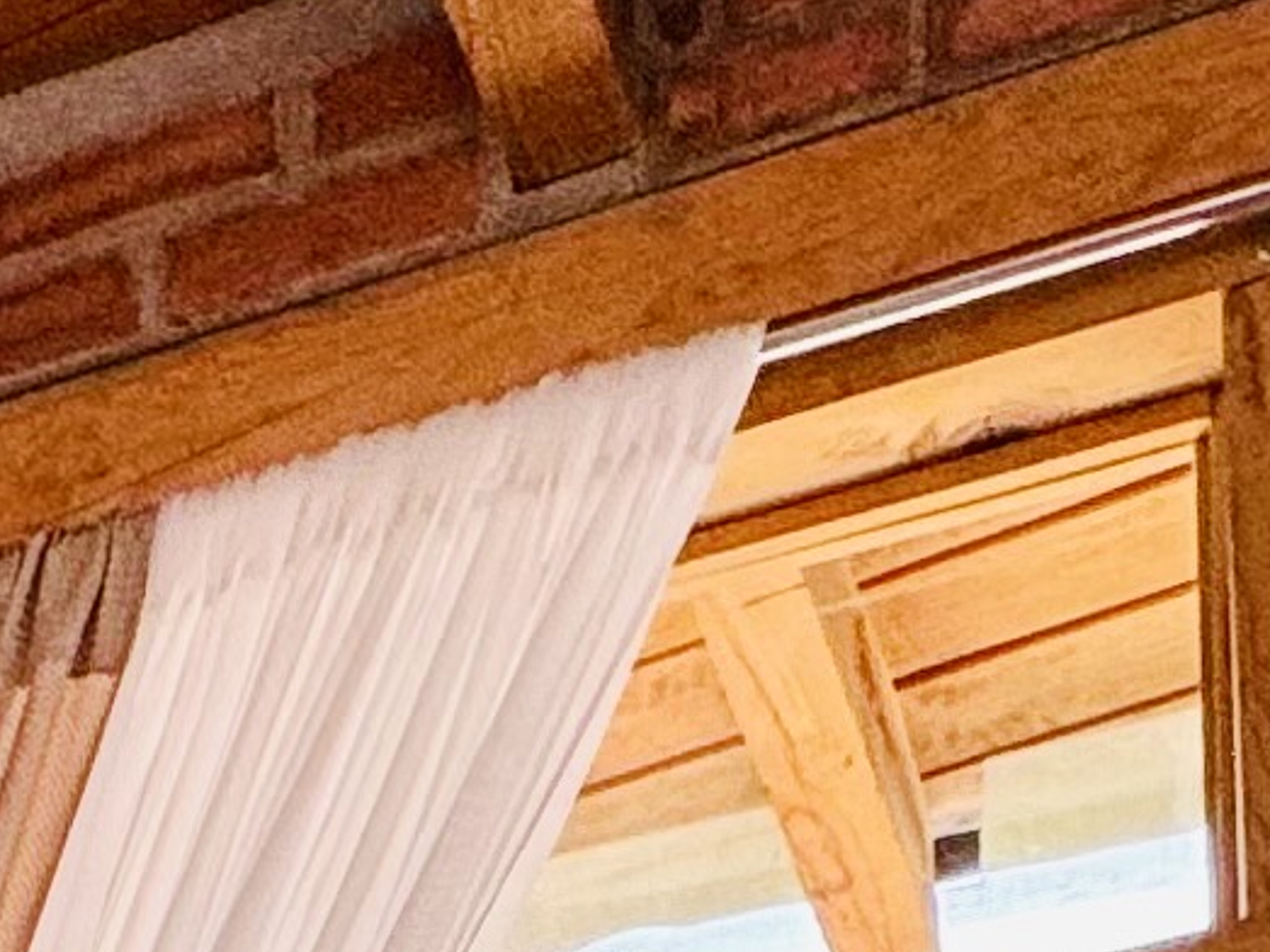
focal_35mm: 108
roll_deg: +3.8
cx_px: -945
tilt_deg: -2.9
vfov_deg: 9.6
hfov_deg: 15.8
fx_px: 3961
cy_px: 3067
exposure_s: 1/99
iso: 100
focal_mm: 2.22
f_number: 2.2
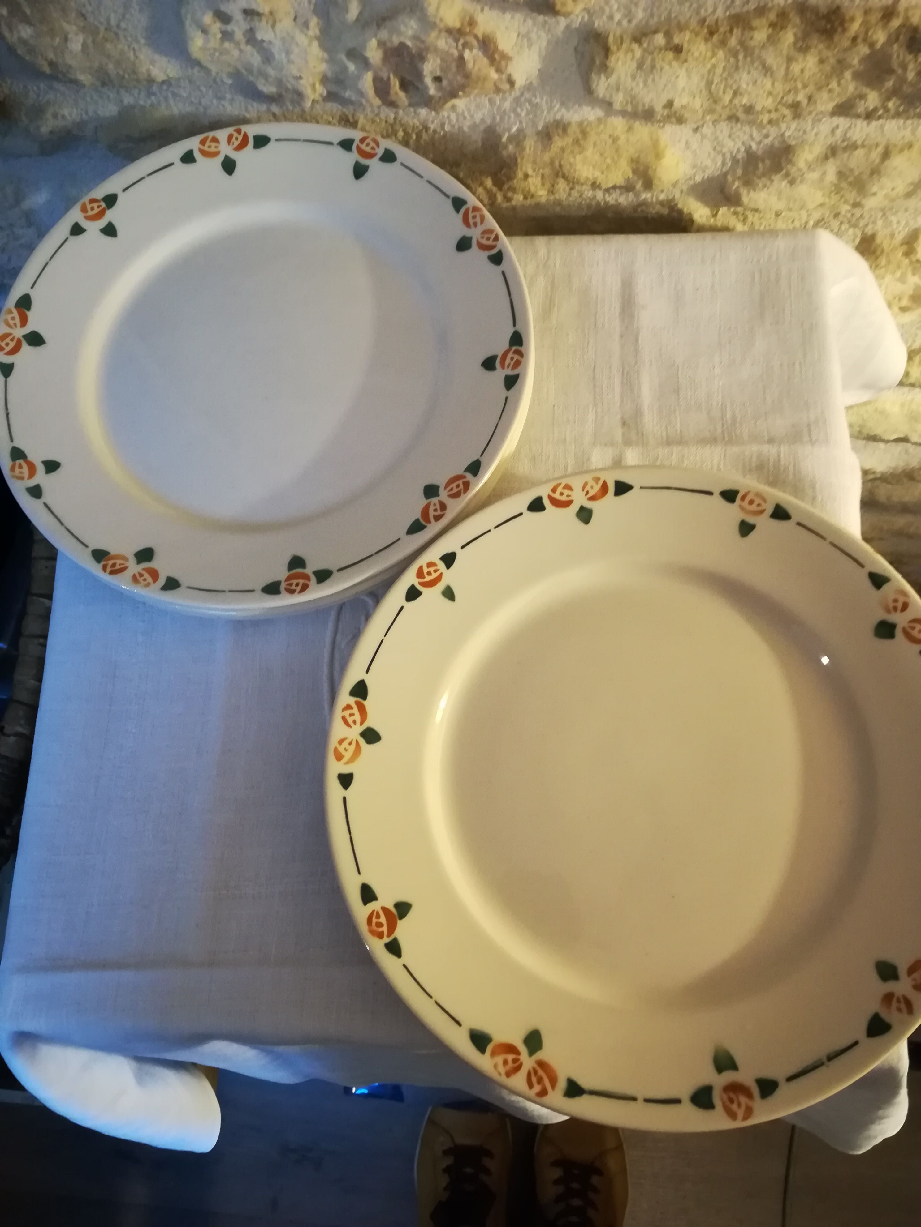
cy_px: 614
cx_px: 460
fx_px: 922
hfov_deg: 53.1
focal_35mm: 26
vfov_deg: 67.3
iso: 640
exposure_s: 1/20
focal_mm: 3.83
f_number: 2.2
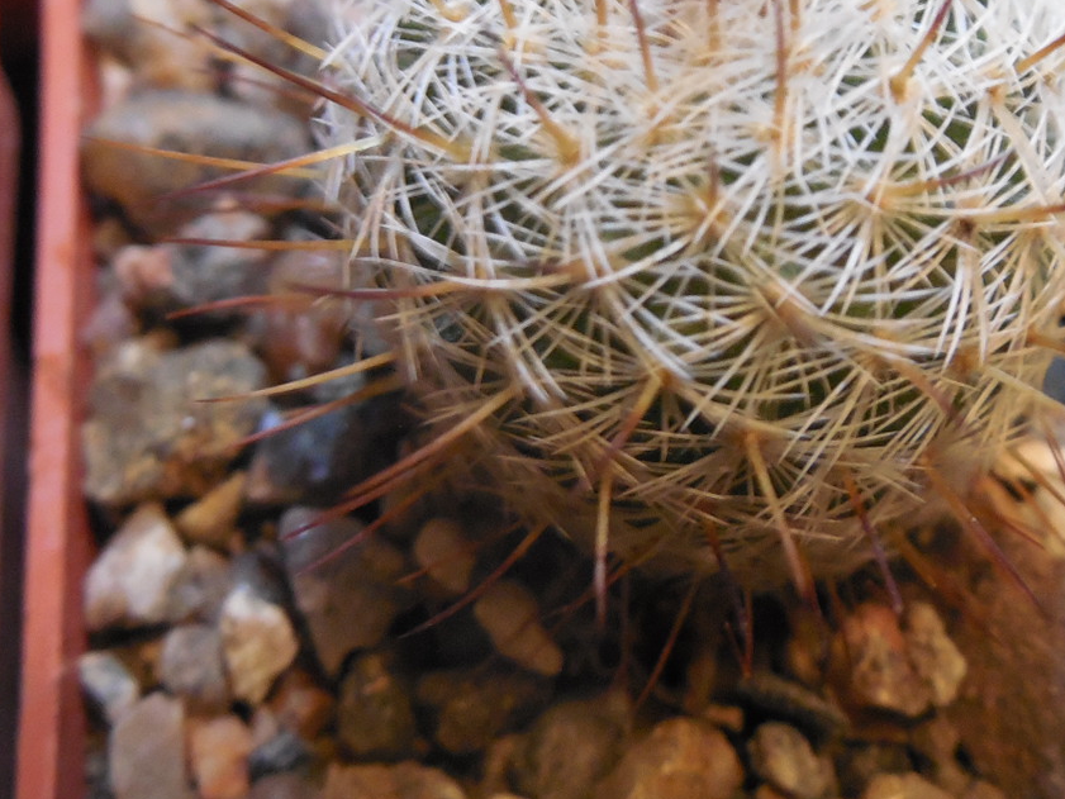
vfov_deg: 24.4
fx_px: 1815
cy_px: 157
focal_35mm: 59
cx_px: 557
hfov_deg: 32.7
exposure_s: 1/8
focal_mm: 5.6
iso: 450
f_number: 3.6
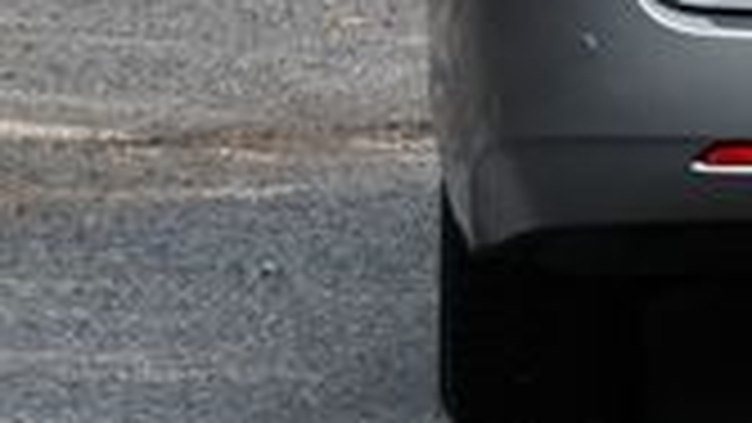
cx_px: 1189
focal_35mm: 469
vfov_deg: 2.6
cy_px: -351
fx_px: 9353
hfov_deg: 4.6
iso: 320
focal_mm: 78
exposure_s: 1/250
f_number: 5.6
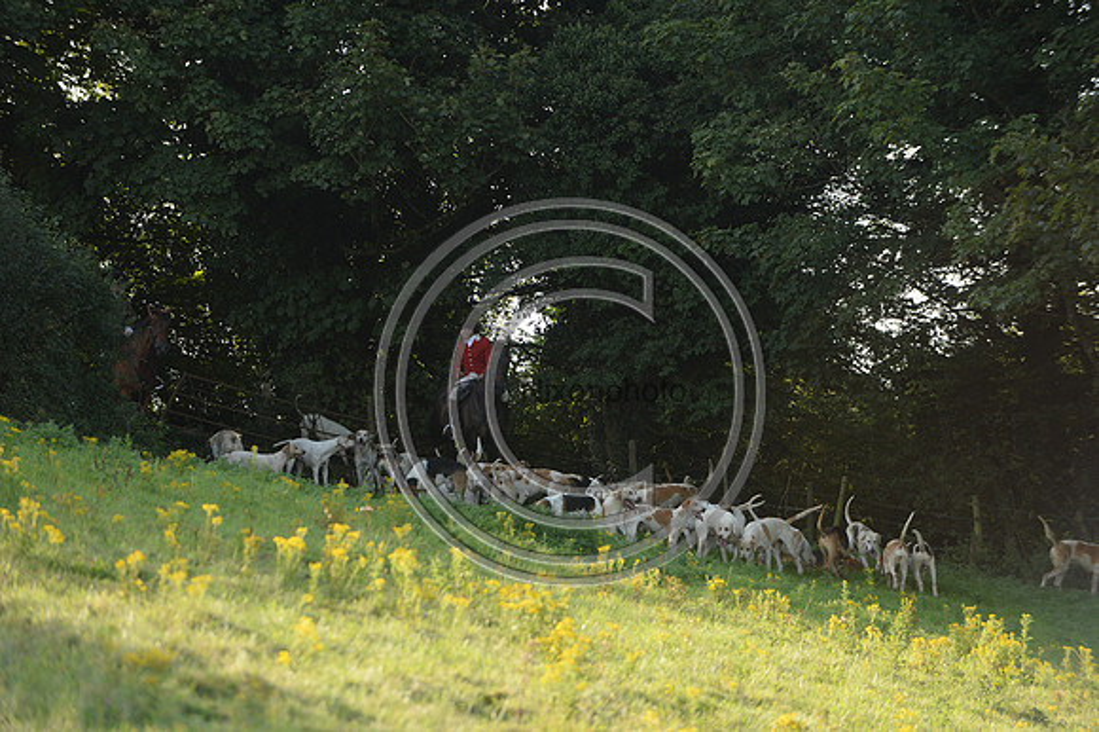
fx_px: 6102
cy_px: 366
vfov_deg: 6.9
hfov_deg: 10.3
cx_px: 550
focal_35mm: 200
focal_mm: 200
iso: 800
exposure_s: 1/1000
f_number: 4.5
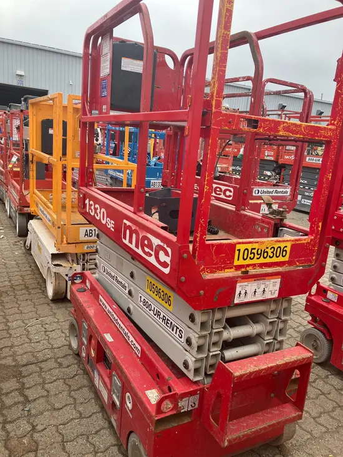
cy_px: 228
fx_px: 370
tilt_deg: -12.5
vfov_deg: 63.4
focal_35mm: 28
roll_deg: -5.4
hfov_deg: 49.8
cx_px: 172
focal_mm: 3.99
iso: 32
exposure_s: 1/374
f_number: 1.8
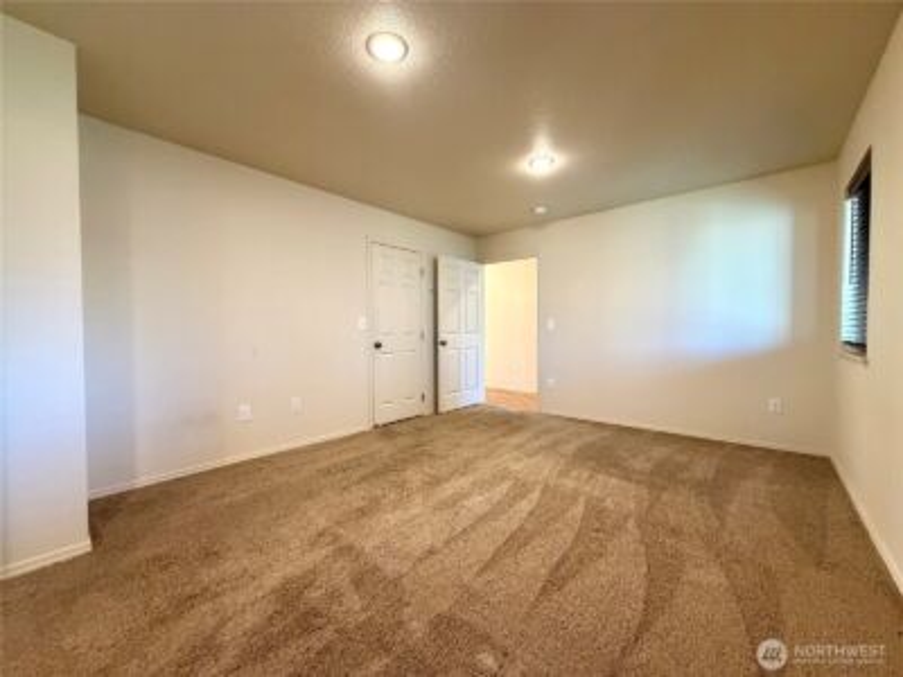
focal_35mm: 14
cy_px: 338
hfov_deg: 102.1
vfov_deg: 85.7
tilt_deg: -0.9
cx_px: 452
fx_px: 365
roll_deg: +0.5
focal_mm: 2.22
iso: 500
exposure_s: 1/60
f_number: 2.2
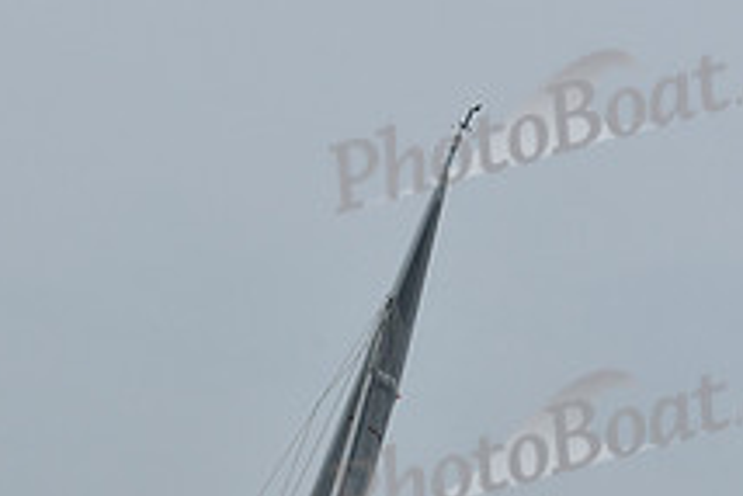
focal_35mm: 314
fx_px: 6485
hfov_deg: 6.6
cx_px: 151
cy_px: 673
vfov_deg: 4.4
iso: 320
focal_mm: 116
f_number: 9
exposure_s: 1/1000
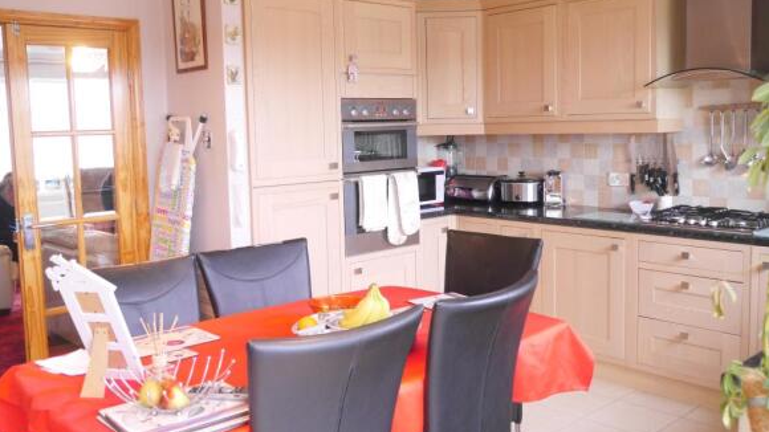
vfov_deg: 33.7
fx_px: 714
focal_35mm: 35
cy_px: 199
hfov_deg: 56.6
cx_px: 384
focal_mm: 16
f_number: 3.6
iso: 1600
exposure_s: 1/60
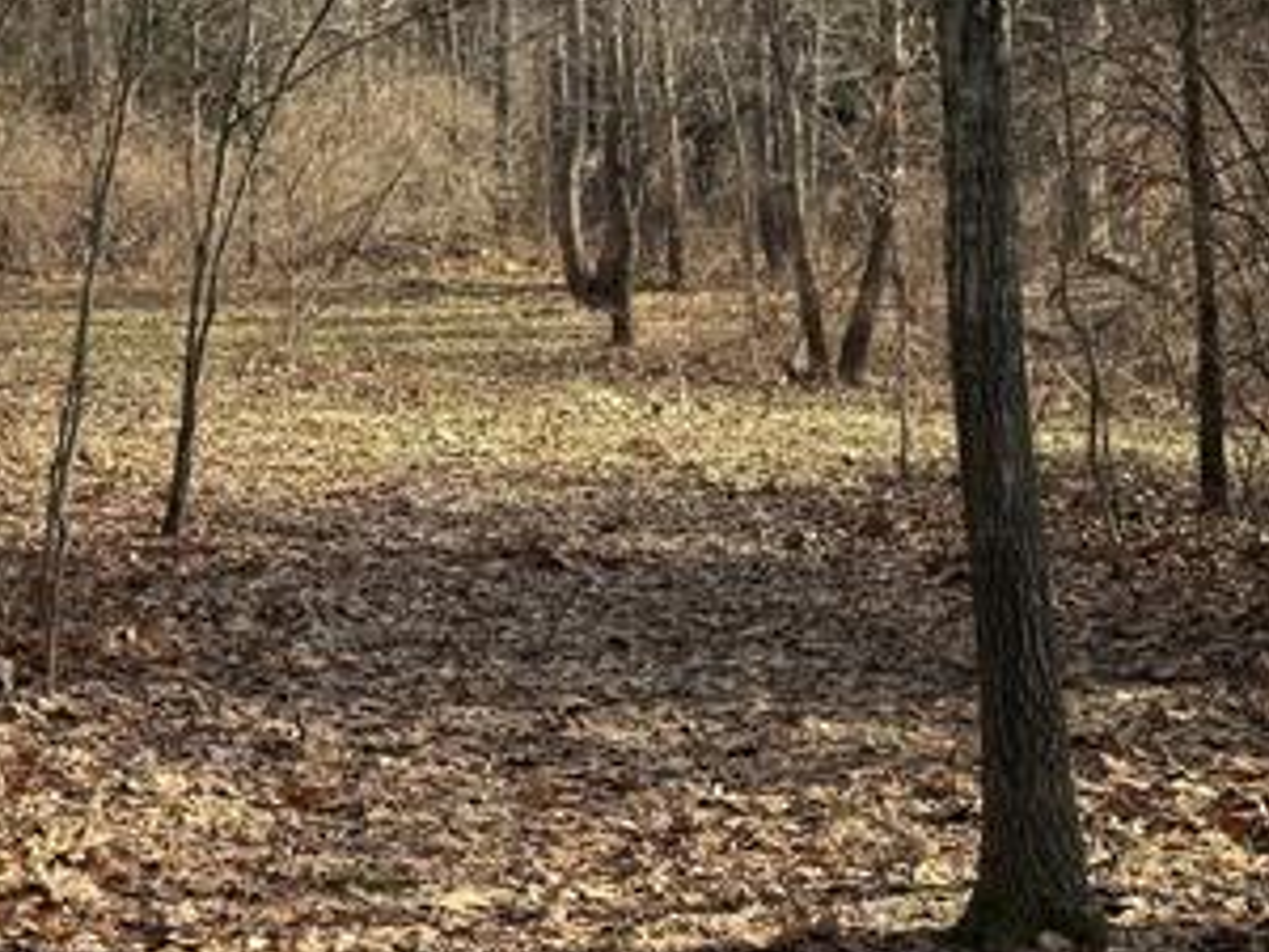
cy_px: 516
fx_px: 3006
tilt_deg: -5.1
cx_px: 364
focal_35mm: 82
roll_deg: +1.5
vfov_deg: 18.0
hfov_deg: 23.7
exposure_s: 1/979
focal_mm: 6.76
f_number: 1.78
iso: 100
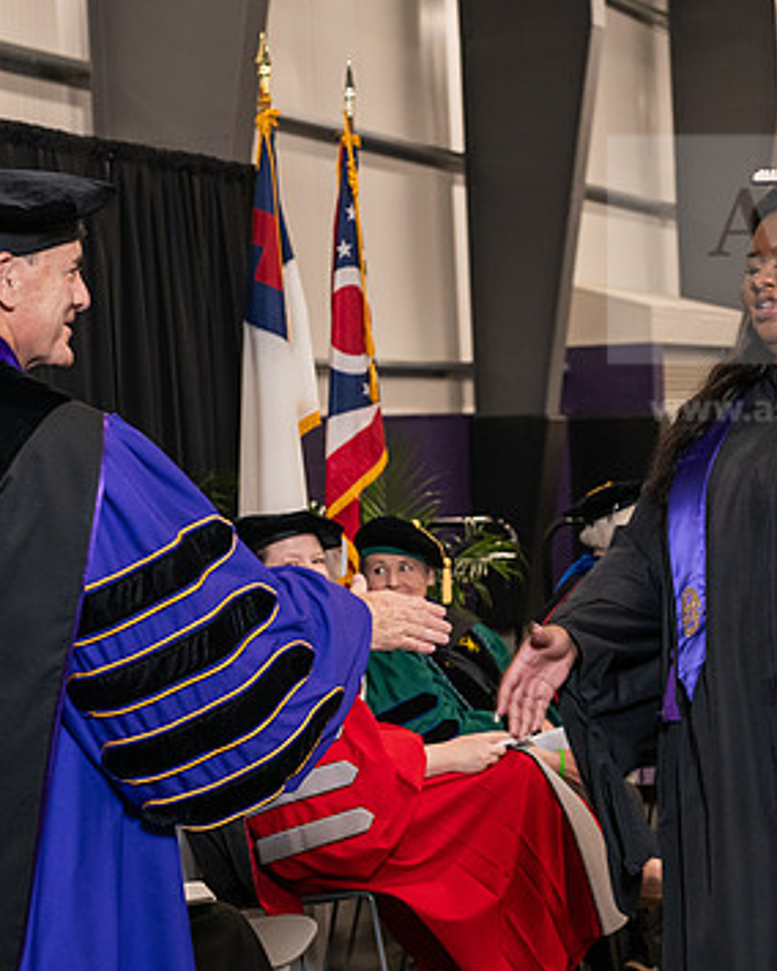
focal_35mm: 92
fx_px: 2645
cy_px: 466
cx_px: 525
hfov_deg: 16.7
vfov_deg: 20.8
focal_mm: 60
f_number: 5
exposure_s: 1/125
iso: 2000
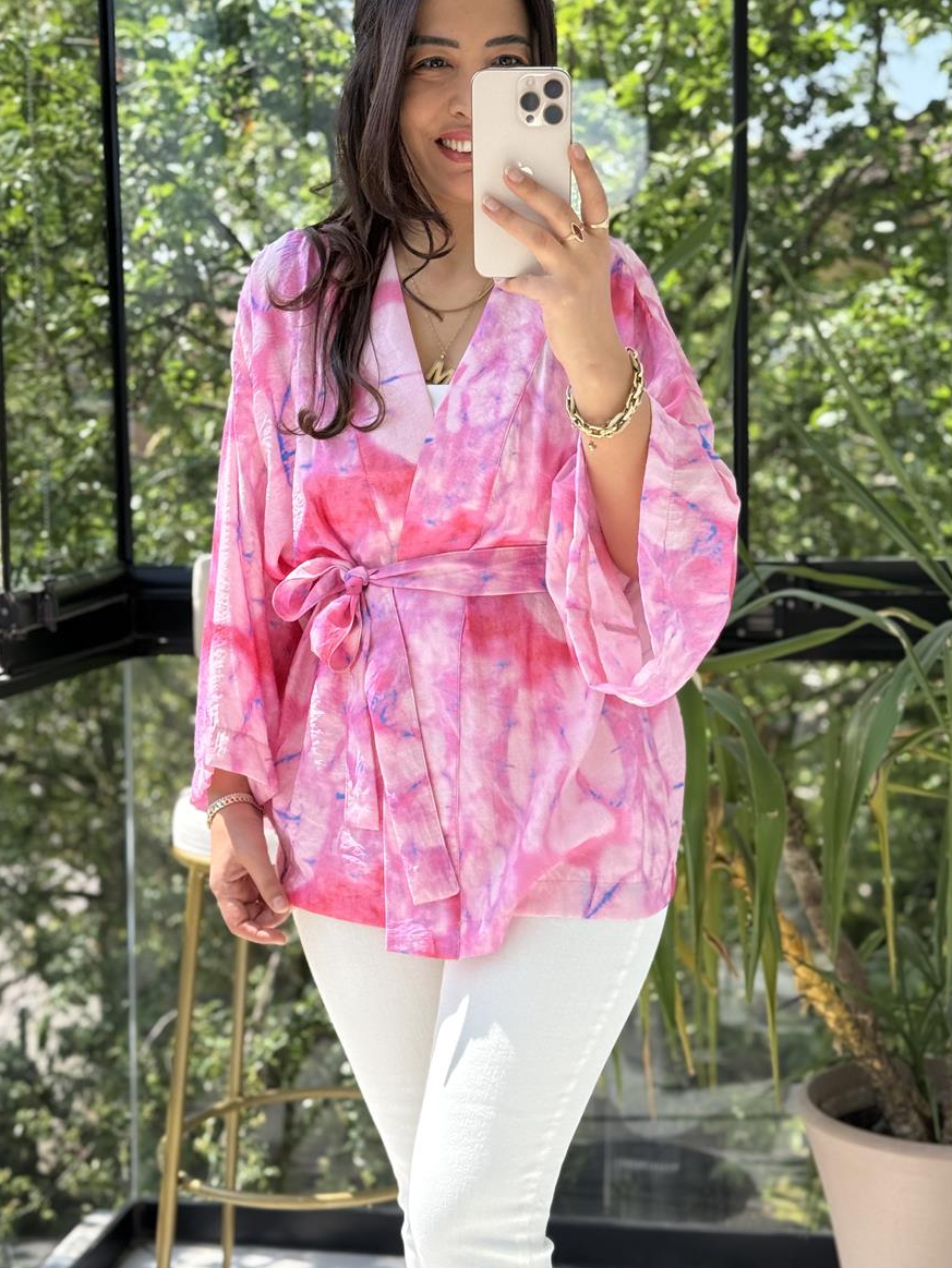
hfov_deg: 26.6
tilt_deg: -21.0
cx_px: 514
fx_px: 2016
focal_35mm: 55
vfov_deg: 34.9
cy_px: 563
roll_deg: +1.5
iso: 80
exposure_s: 1/657
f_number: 1.78
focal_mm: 6.76
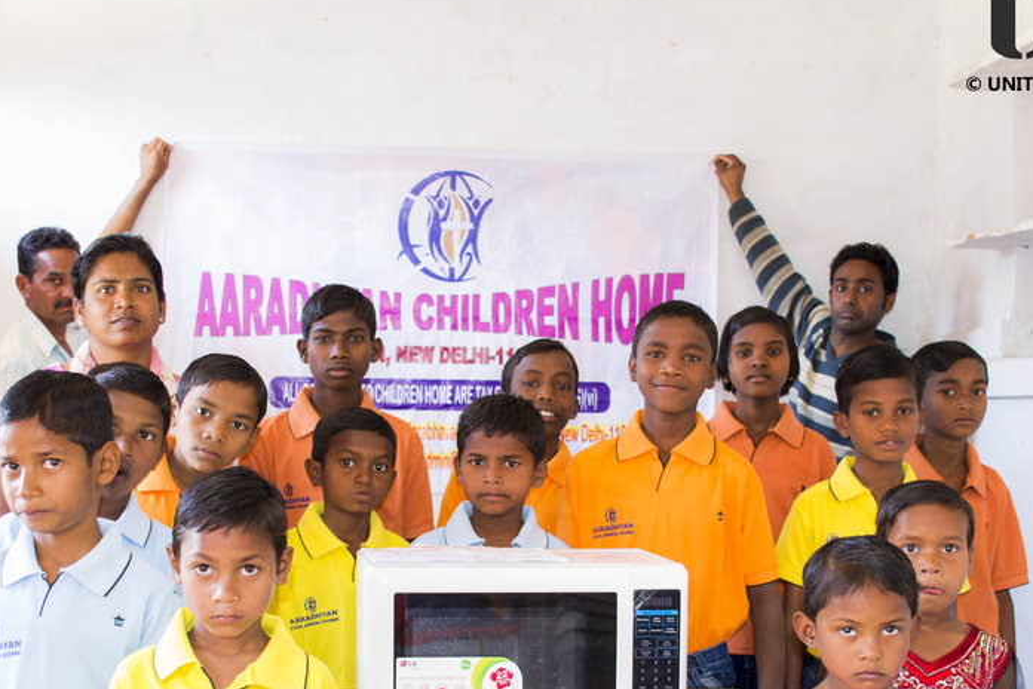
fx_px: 1521
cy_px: 473
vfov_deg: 25.4
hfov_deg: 37.5
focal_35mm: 53
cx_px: 470
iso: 200
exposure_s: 1/10
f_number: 4.5
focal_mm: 24
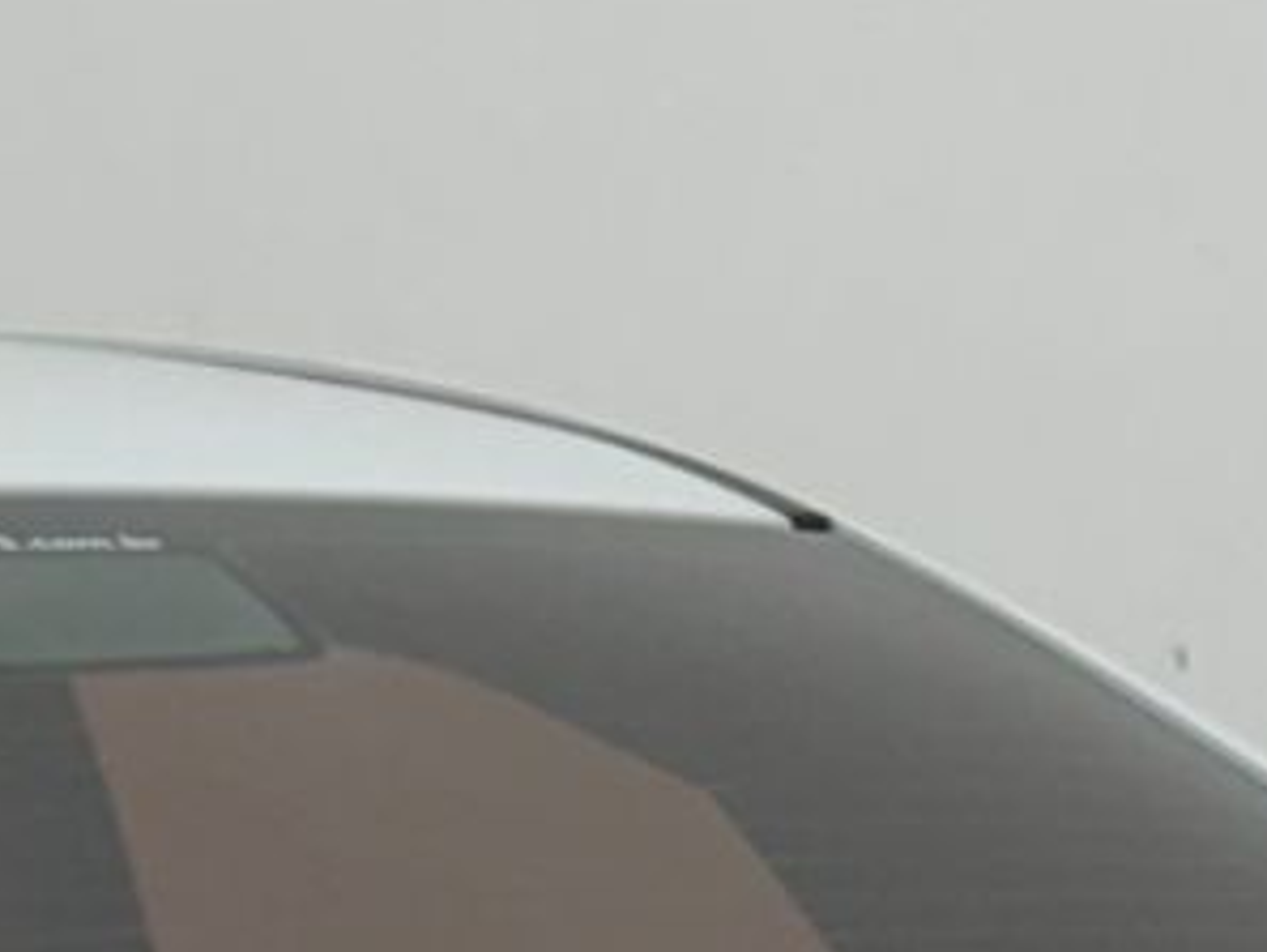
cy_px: 2497
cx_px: -580
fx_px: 11351
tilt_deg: -12.3
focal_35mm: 310
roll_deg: -1.3
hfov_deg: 6.3
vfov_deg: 4.7
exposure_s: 1/120
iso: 80
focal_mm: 6.76
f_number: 1.78
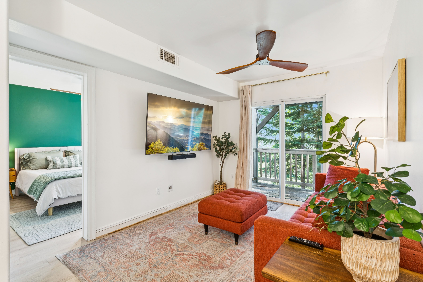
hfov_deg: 93.3
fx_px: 200
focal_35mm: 17
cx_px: 212
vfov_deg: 70.5
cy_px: 141
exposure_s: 2
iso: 100
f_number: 13
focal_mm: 17
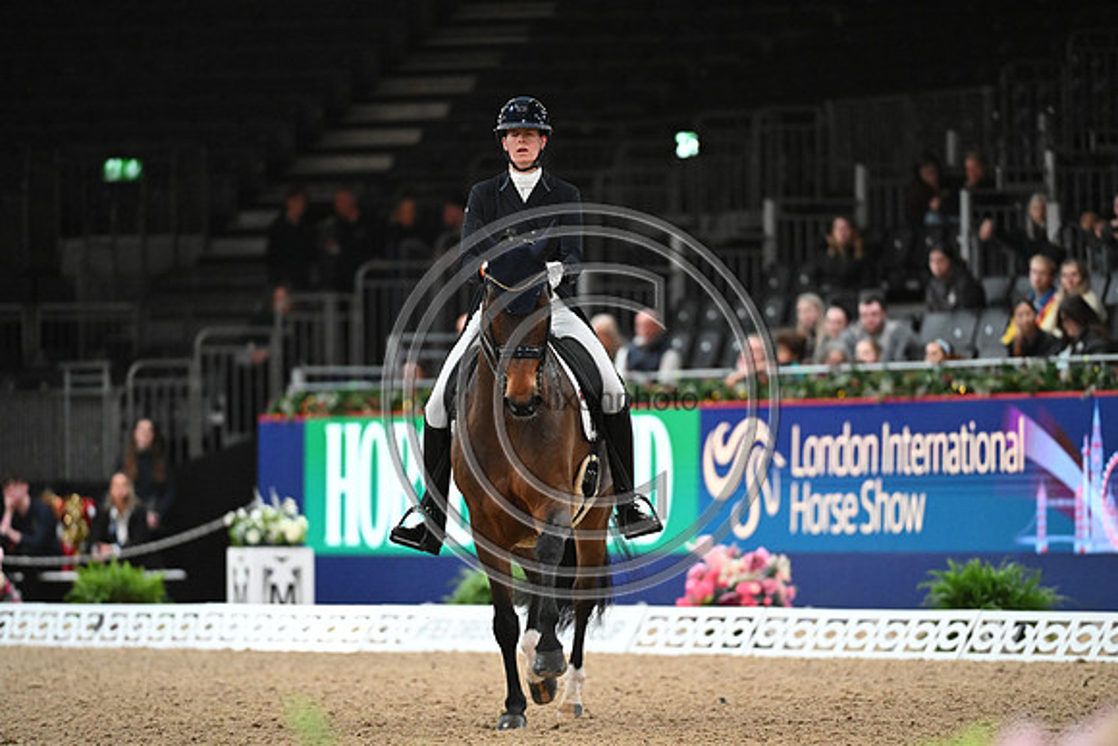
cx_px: 559
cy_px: 373
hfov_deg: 5.9
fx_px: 10871
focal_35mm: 350
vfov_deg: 3.9
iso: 6400
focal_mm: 350
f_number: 4
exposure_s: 1/640
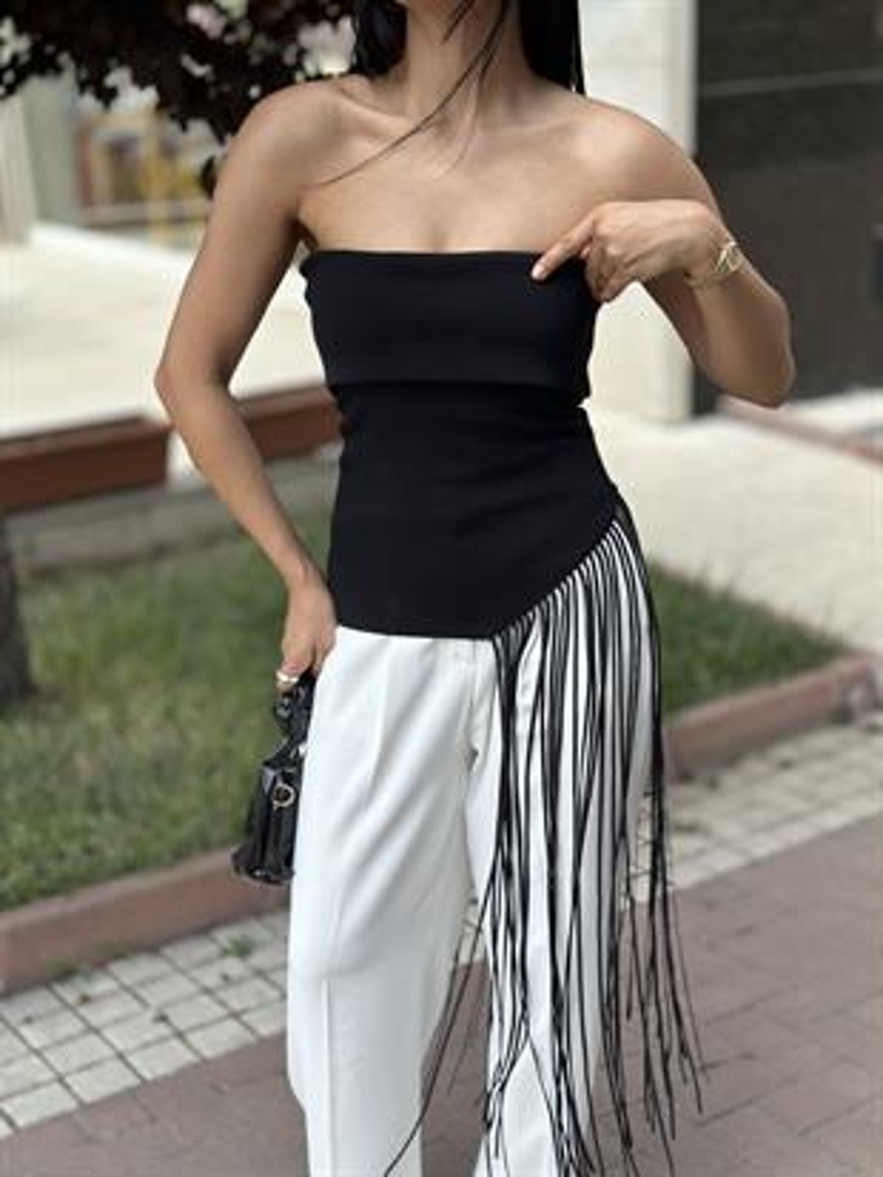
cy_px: 588
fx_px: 1632
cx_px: 442
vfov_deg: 39.6
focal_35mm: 48
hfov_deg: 30.3
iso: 100
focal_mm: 6.86
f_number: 1.78
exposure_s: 1/1848
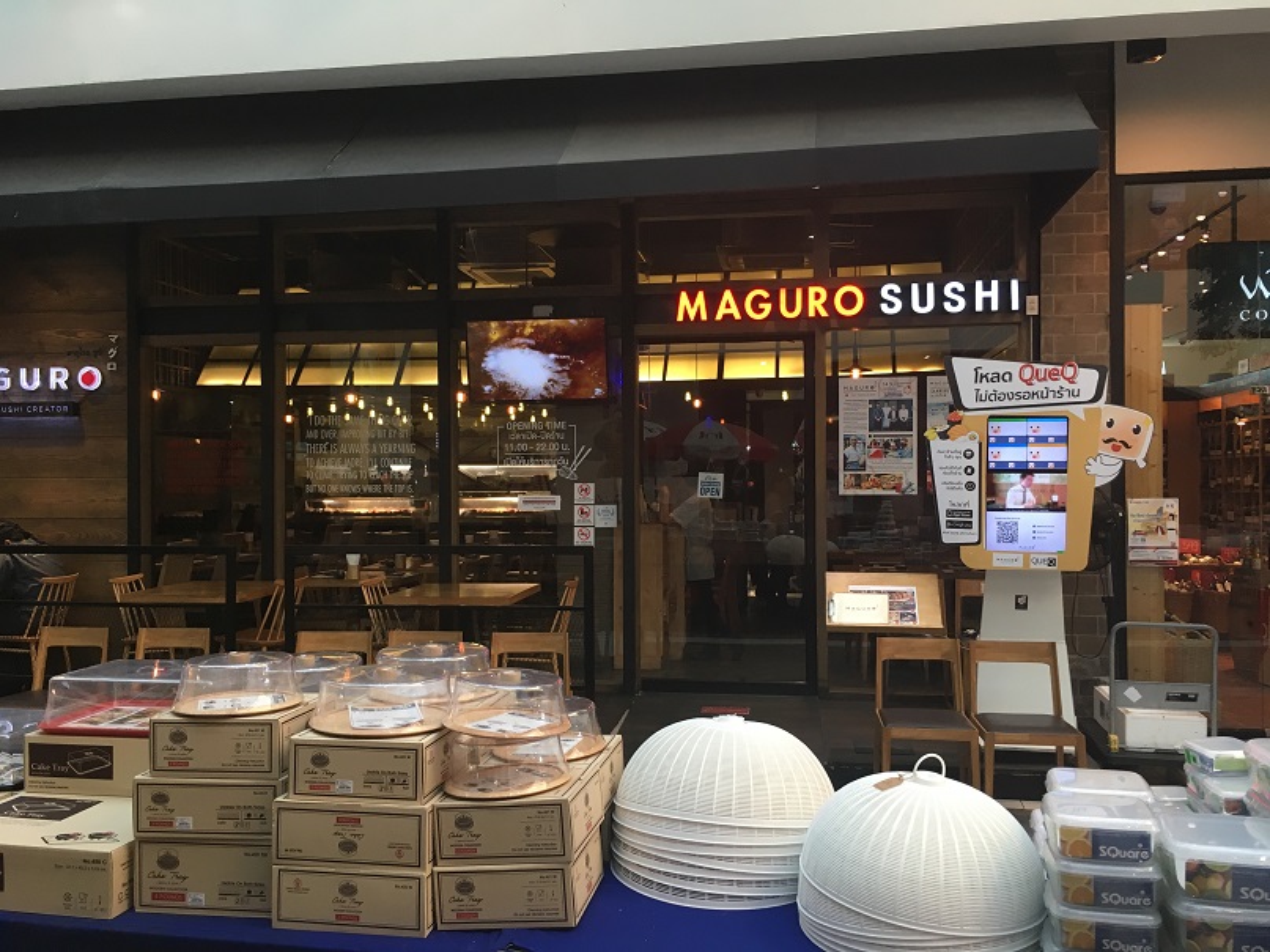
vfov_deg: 48.2
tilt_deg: -0.8
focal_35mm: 29
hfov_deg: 61.7
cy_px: 476
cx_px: 635
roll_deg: -0.9
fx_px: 1064
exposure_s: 1/33
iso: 40
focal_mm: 4.15
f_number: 2.2
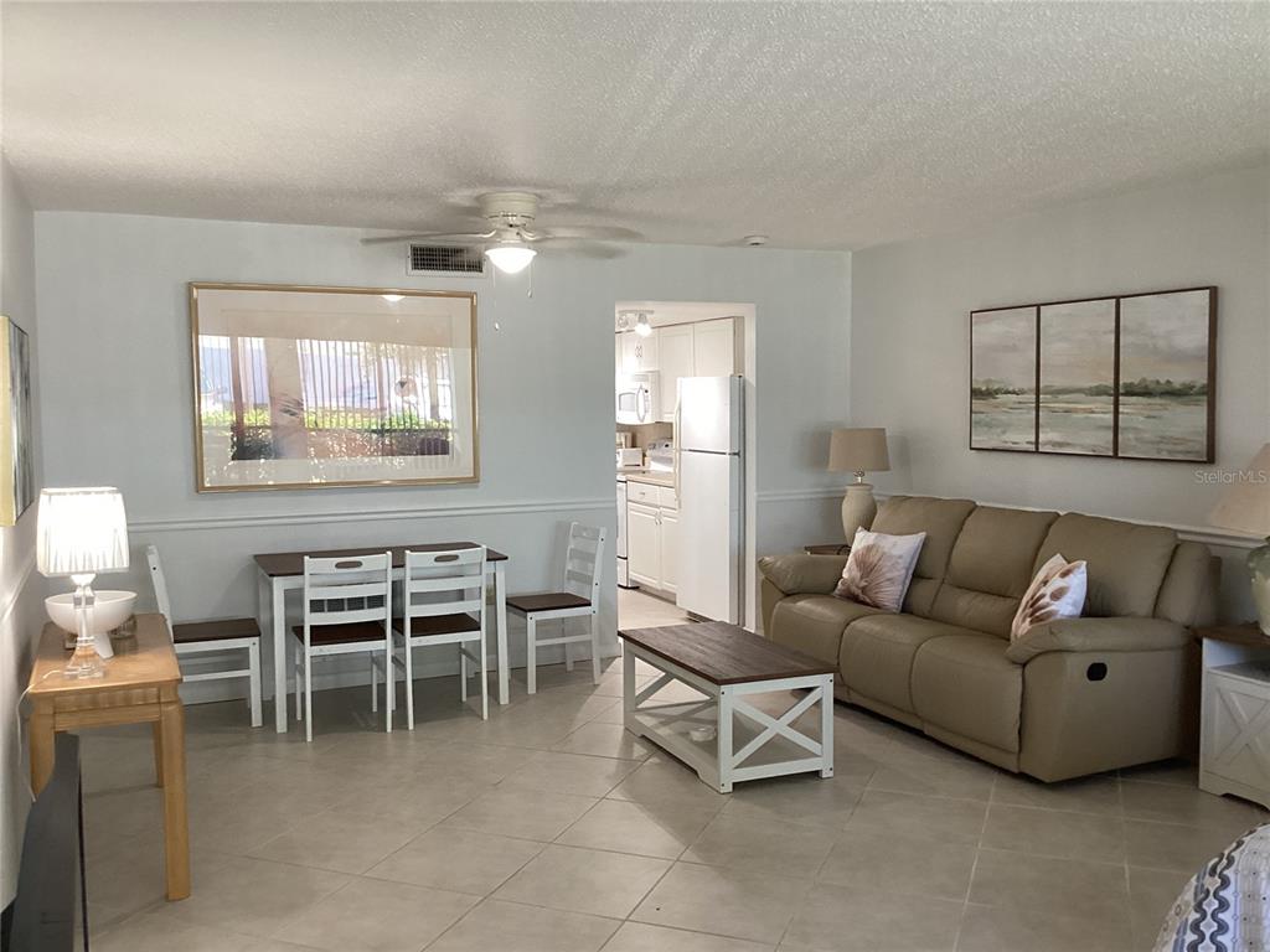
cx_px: 635
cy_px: 476
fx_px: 1137
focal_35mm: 31
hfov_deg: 58.4
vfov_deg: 45.4
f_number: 2.4
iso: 160
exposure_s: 1/60
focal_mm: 3.3
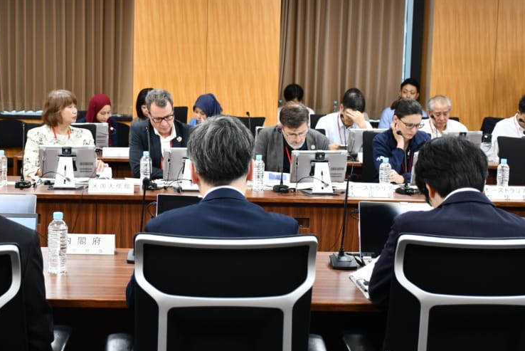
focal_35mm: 65
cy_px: 166
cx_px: 211
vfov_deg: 20.9
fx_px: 948
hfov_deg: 30.9
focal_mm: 32
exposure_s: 1/125
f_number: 4
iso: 900
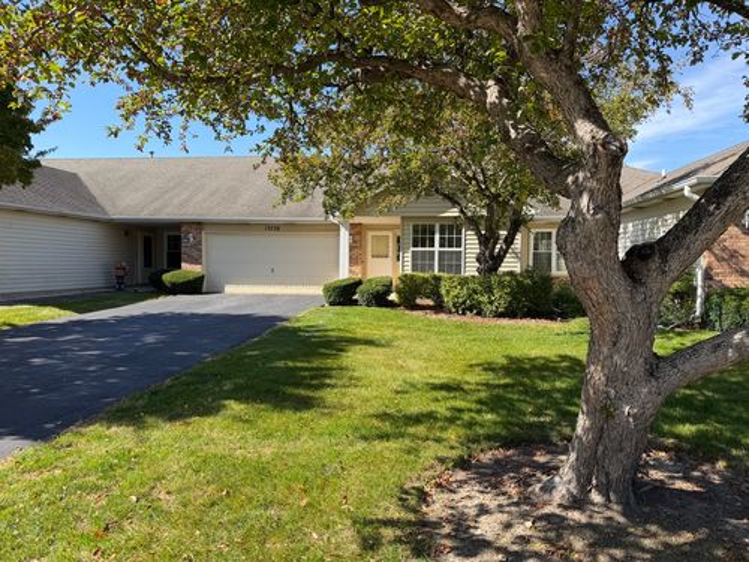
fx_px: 519
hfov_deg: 71.6
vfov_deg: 56.8
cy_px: 281
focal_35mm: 24
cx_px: 374
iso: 80
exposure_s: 1/1949
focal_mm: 6.76
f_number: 1.78
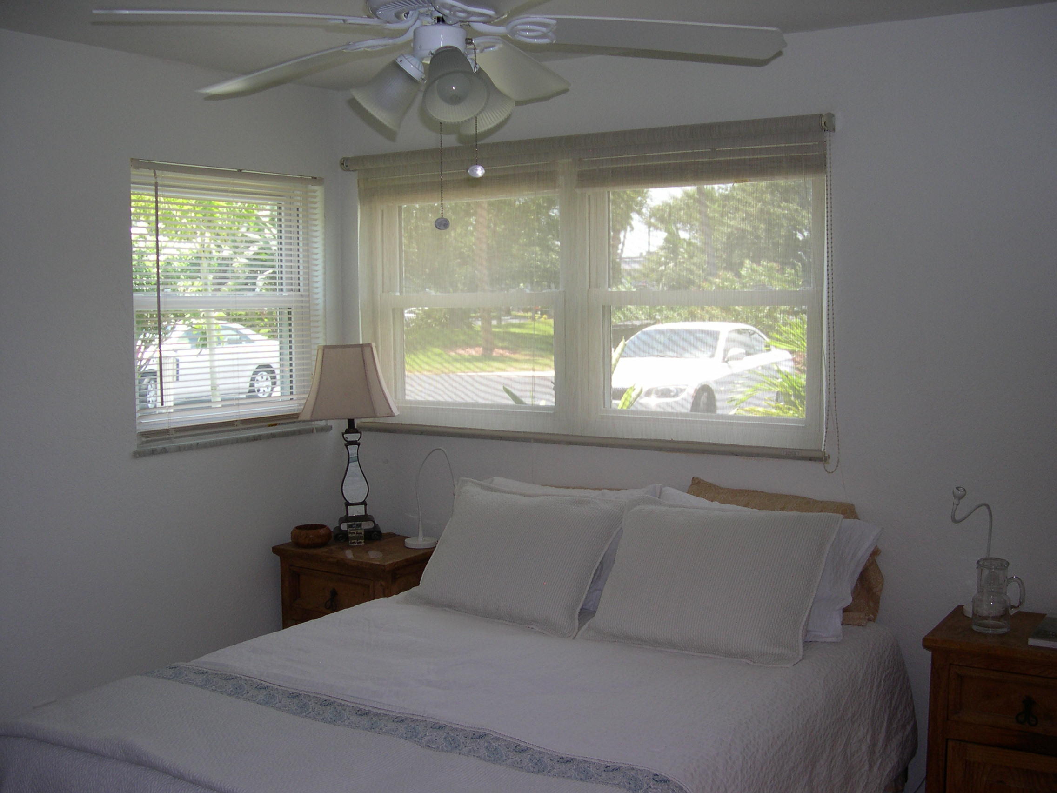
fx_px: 1160
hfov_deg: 49.0
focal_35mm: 38
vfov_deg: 37.7
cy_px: 396
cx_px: 528
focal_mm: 8
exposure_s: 1/107
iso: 100
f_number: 2.8
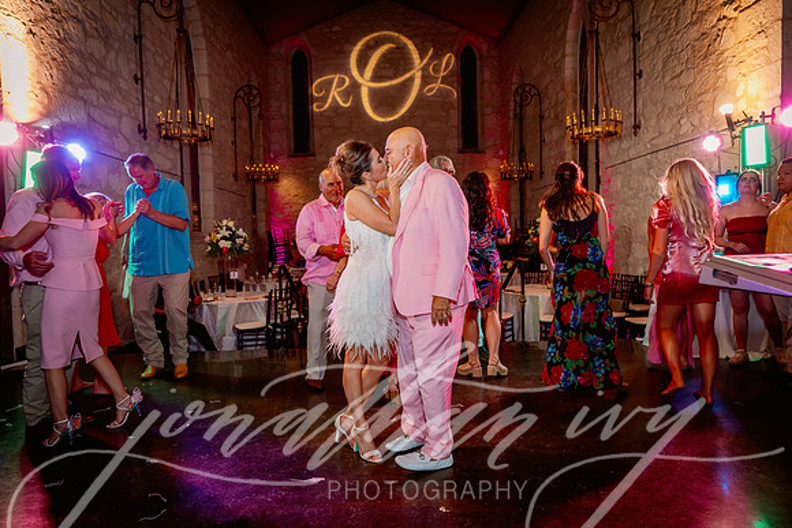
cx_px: 396
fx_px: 528
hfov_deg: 73.7
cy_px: 264
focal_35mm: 24
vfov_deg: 53.2
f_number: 3.5
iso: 1600
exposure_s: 1/160
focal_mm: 24
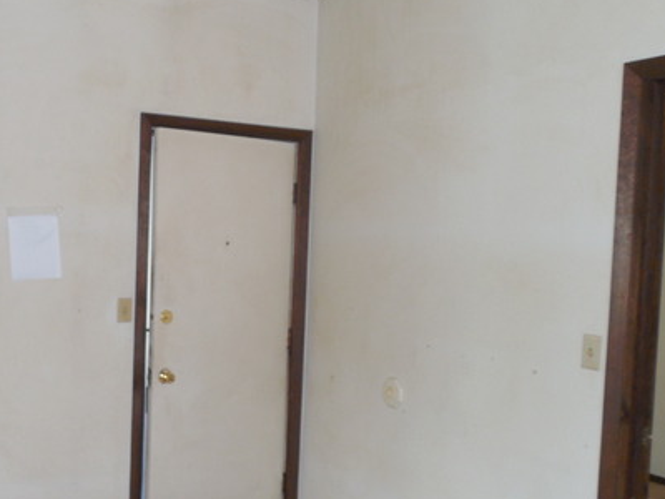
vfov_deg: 35.9
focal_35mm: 40
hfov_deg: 45.9
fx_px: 768
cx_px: 211
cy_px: 283
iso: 220
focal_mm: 4.5
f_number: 3.3
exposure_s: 1/25
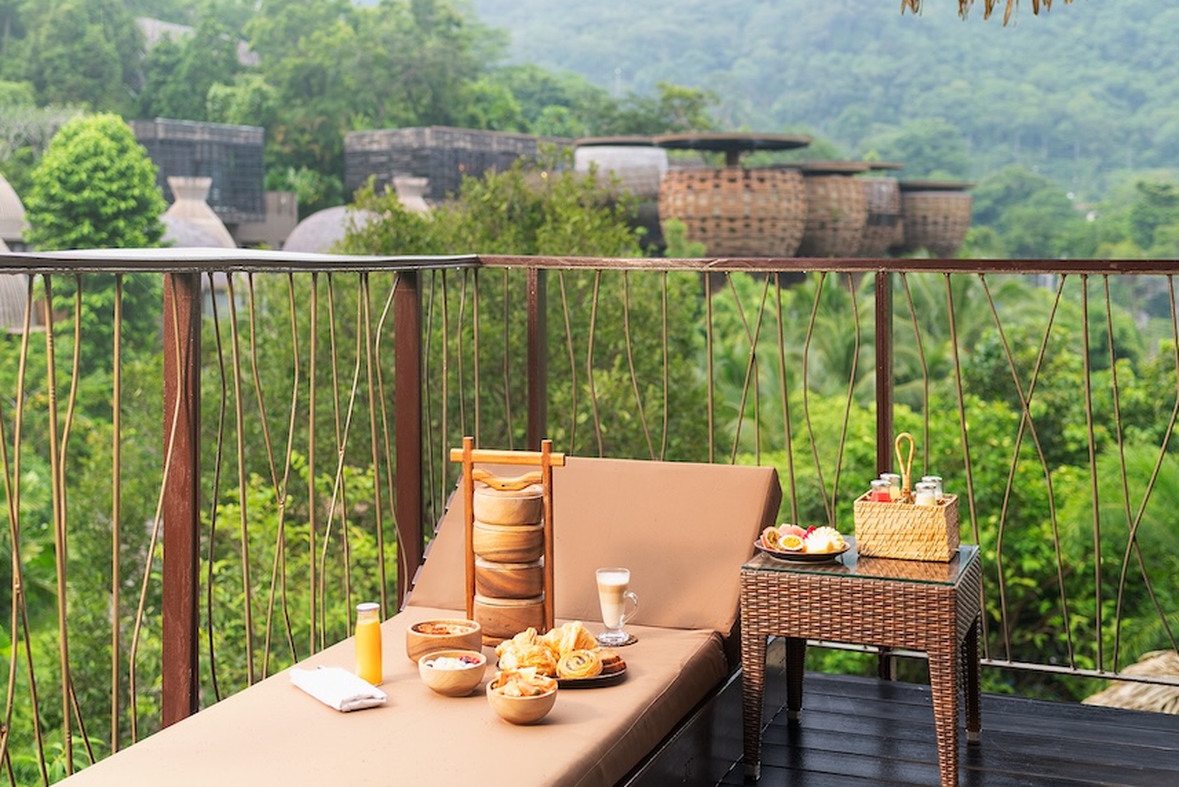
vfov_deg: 27.5
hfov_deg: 40.3
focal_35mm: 49
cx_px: 592
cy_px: 331
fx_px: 1605
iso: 250
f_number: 2.5
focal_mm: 35
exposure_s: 1/100
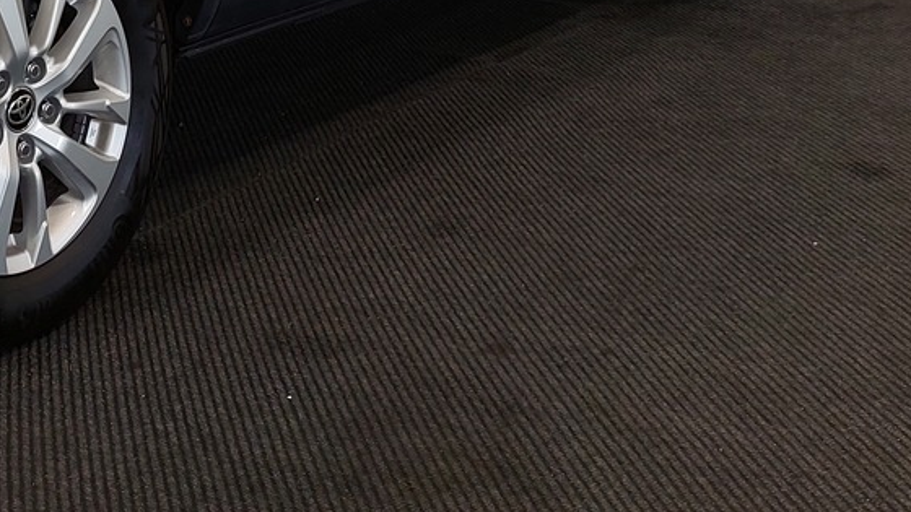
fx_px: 1691
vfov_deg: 15.3
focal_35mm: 70
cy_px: -353
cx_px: 62
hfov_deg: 28.8
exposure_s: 1/50
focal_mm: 5.23
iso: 50
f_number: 1.8
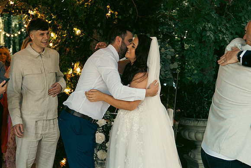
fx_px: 446
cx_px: 126
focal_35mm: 64
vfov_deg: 21.3
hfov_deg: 31.4
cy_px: 84
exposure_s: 1/200
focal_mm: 43
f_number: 3.5
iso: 400
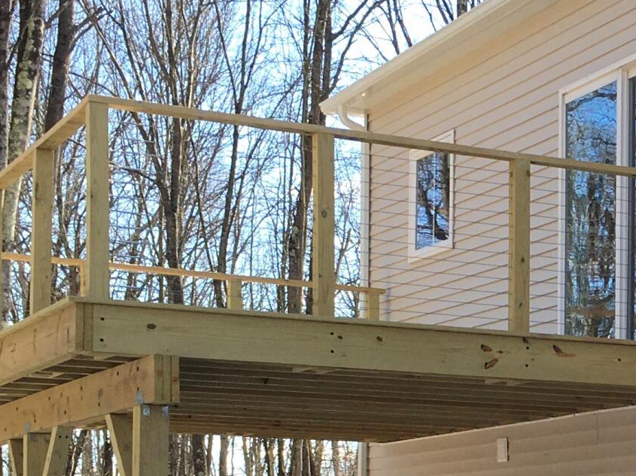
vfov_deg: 14.1
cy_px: 518
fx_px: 1892
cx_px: 841
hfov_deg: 17.8
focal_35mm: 103
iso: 25
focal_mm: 4.15
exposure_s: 1/358
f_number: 2.2
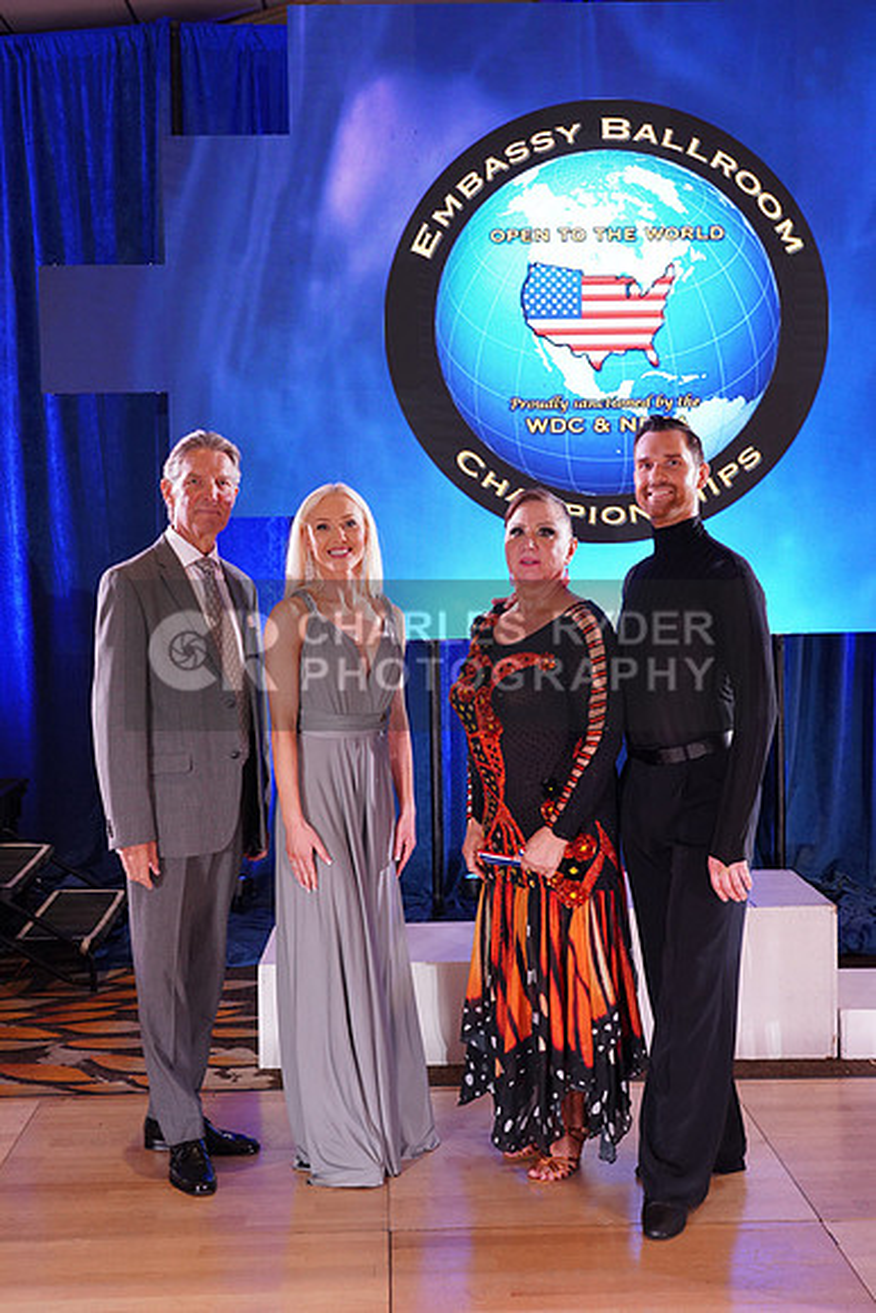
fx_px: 1532
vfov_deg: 46.4
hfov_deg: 31.9
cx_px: 438
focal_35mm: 42
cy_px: 656
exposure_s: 1/160
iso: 2000
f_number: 5
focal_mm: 42
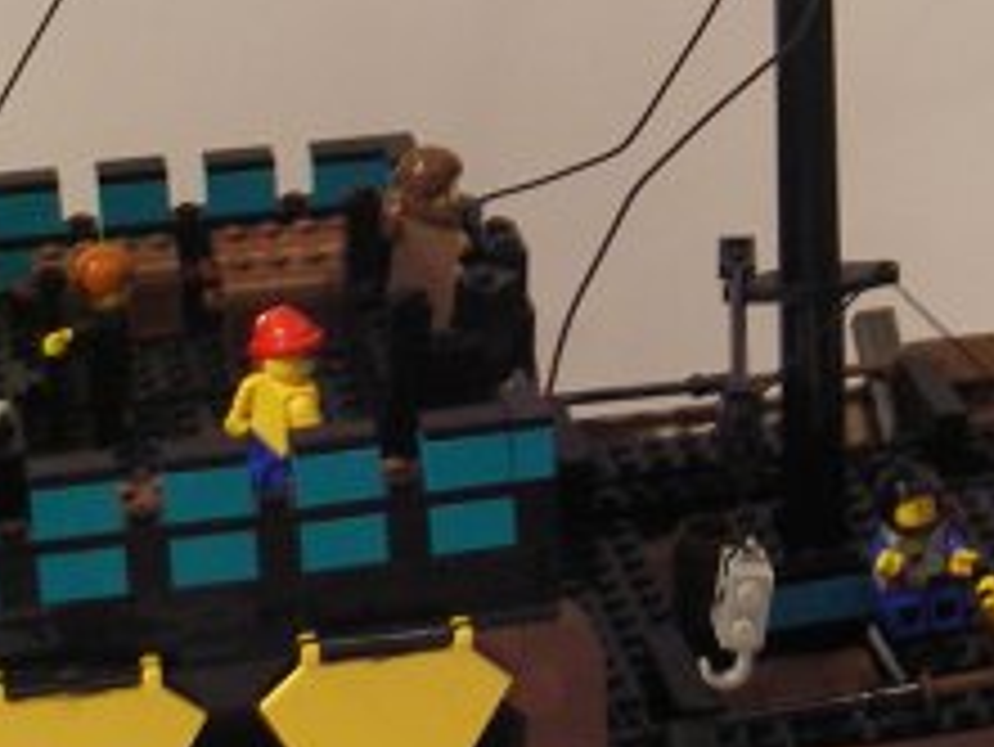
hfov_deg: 17.8
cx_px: 643
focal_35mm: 110
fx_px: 3160
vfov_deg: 13.4
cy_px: 184
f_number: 3.3
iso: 100
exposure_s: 1/5
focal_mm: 6.3
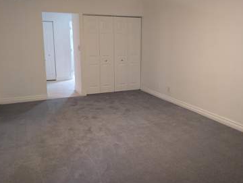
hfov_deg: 56.7
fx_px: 225
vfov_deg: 44.2
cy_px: 85
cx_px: 133
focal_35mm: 32
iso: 143
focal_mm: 6.9
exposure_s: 1/24
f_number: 1.68
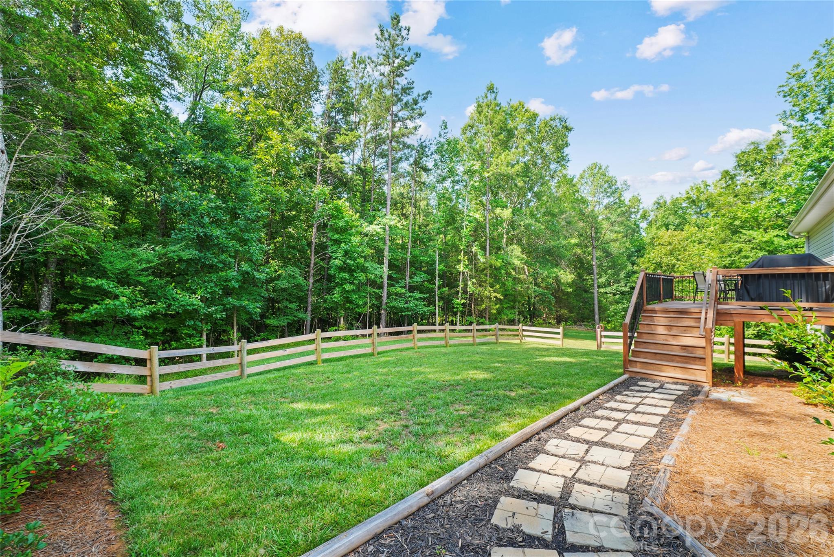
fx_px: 324
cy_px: 278
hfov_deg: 104.2
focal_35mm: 14
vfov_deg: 81.3
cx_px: 417
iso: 100
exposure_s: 1/20
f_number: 9
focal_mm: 14
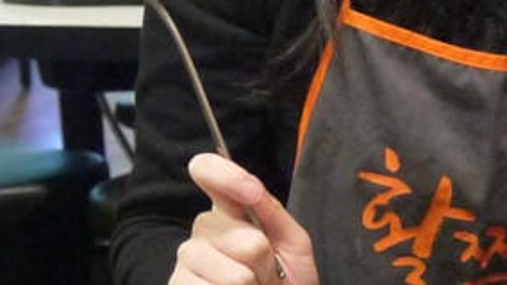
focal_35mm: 129
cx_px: 809
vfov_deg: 9.4
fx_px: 1735
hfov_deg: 15.1
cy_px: 119
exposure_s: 1/40
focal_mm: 14
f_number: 3.5
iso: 1600
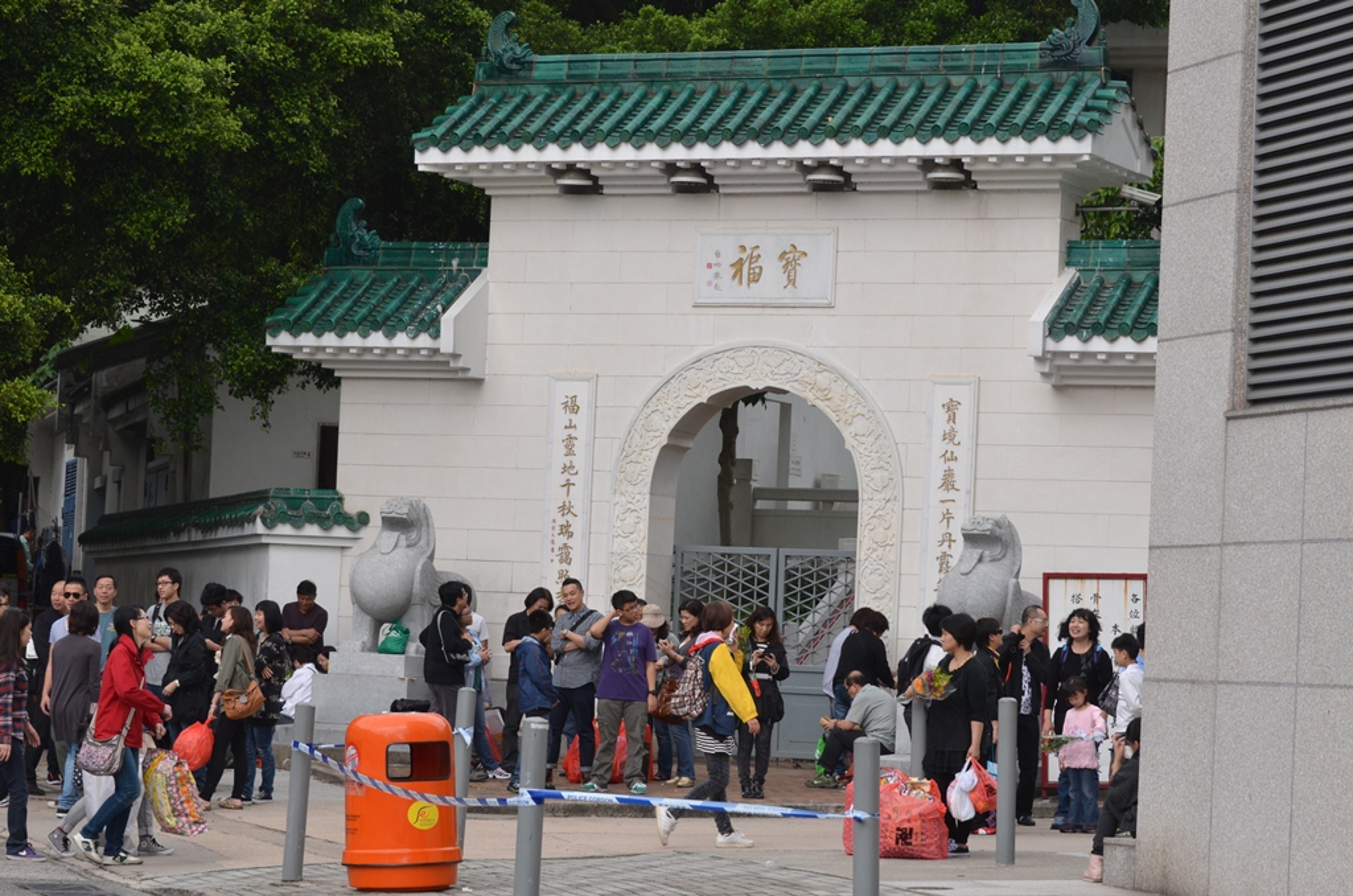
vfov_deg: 13.4
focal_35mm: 102
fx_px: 3825
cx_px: 676
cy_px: 448
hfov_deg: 20.1
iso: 200
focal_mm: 68
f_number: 7.1
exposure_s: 1/200
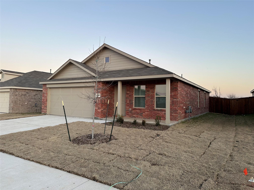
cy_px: 95
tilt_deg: +2.8
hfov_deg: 71.6
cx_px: 127
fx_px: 176
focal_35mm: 24
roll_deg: -0.9
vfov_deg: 56.8
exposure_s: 1/121
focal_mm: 6.86
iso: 64
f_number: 1.78
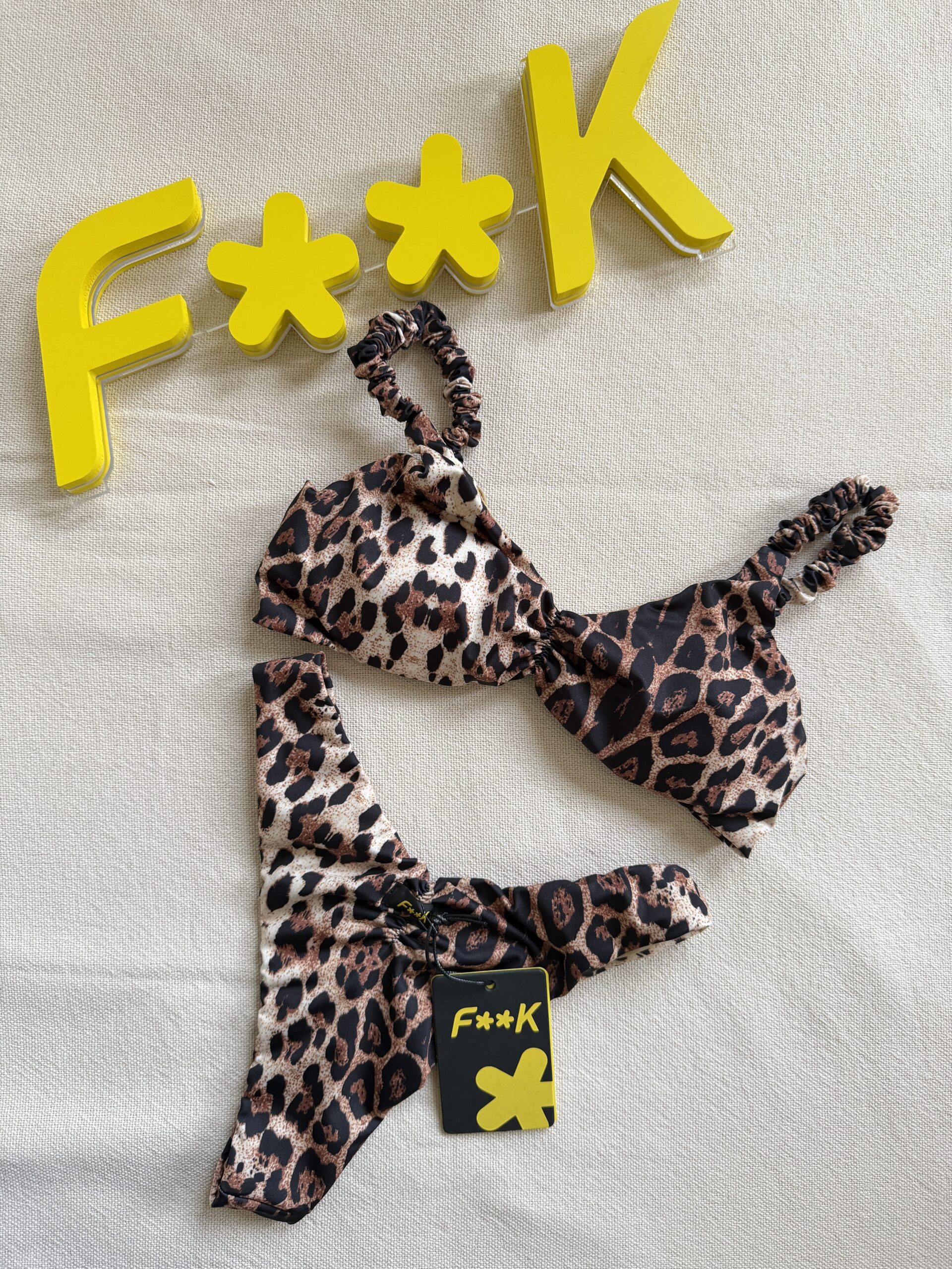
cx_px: 476
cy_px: 634
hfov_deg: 56.8
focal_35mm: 24
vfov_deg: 71.6
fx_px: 880
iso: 200
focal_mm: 6.76
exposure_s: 1/104
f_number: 1.78
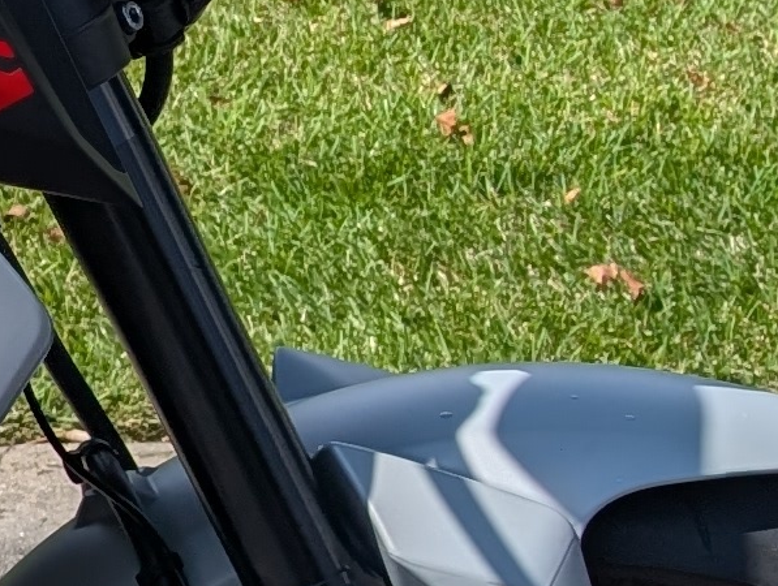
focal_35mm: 164
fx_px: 3693
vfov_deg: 9.0
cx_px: -973
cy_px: 77
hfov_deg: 10.6
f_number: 1.68
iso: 20
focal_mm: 6.9
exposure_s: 1/1706
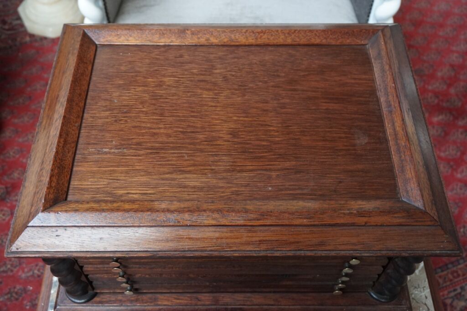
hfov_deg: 51.3
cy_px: 156
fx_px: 486
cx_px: 234
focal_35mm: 38
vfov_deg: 35.5
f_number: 4.5
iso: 1000
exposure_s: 1/30
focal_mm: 25
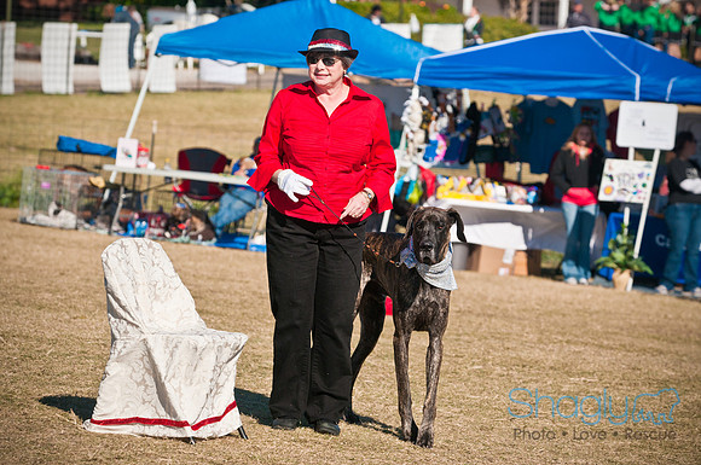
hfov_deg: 10.2
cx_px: 350
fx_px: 3938
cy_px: 232
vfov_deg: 6.8
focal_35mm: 202
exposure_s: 1/3200
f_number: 5.6
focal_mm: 135
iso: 400
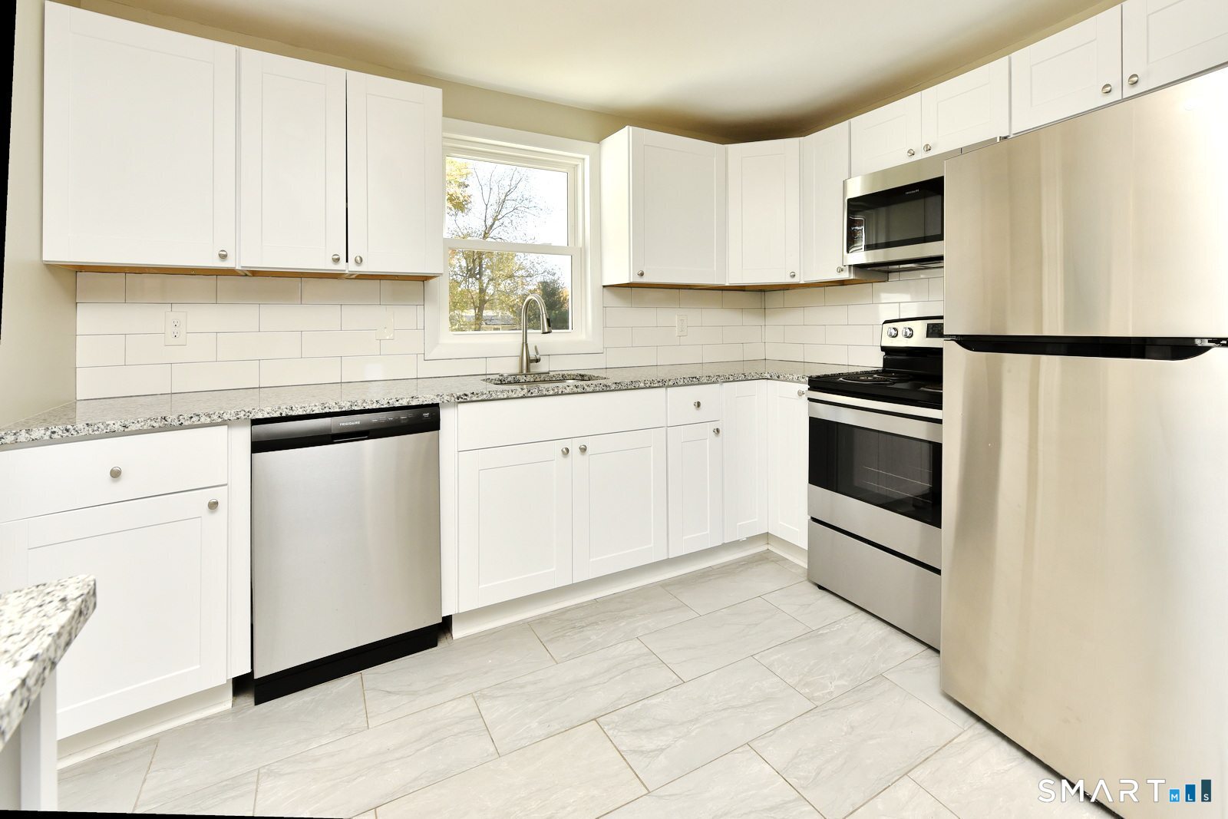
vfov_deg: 81.2
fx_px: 478
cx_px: 614
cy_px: 410
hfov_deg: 104.2
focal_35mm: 14
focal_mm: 14
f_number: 8
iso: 400
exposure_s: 1/125
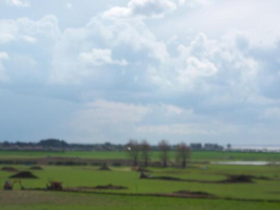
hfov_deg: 16.8
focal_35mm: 117
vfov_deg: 12.7
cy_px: 105
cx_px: 140
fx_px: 946
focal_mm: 19.2
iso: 64
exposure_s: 1/640
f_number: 4.4
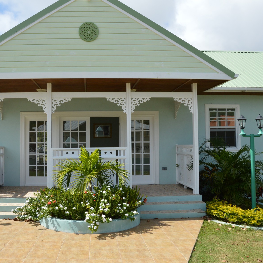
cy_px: 129
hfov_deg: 46.8
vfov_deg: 47.2
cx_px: 99
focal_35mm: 35
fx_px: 301
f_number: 11
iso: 400
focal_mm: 18
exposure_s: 1/500
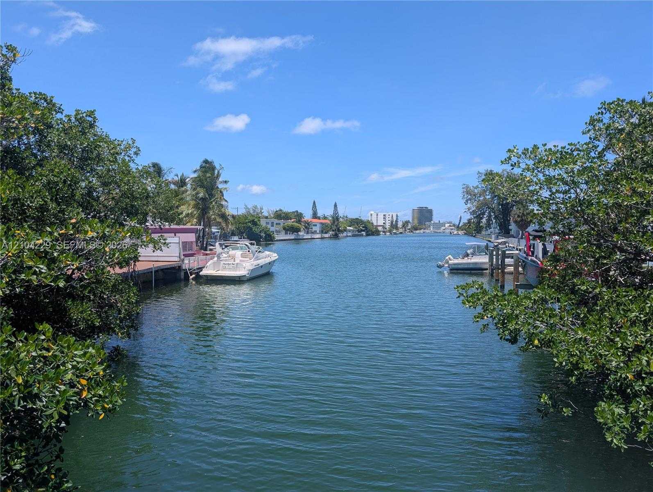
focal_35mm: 24
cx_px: 326
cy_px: 246
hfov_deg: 71.5
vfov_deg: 56.9
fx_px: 453
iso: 20
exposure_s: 1/8333
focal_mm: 6.9
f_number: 1.68
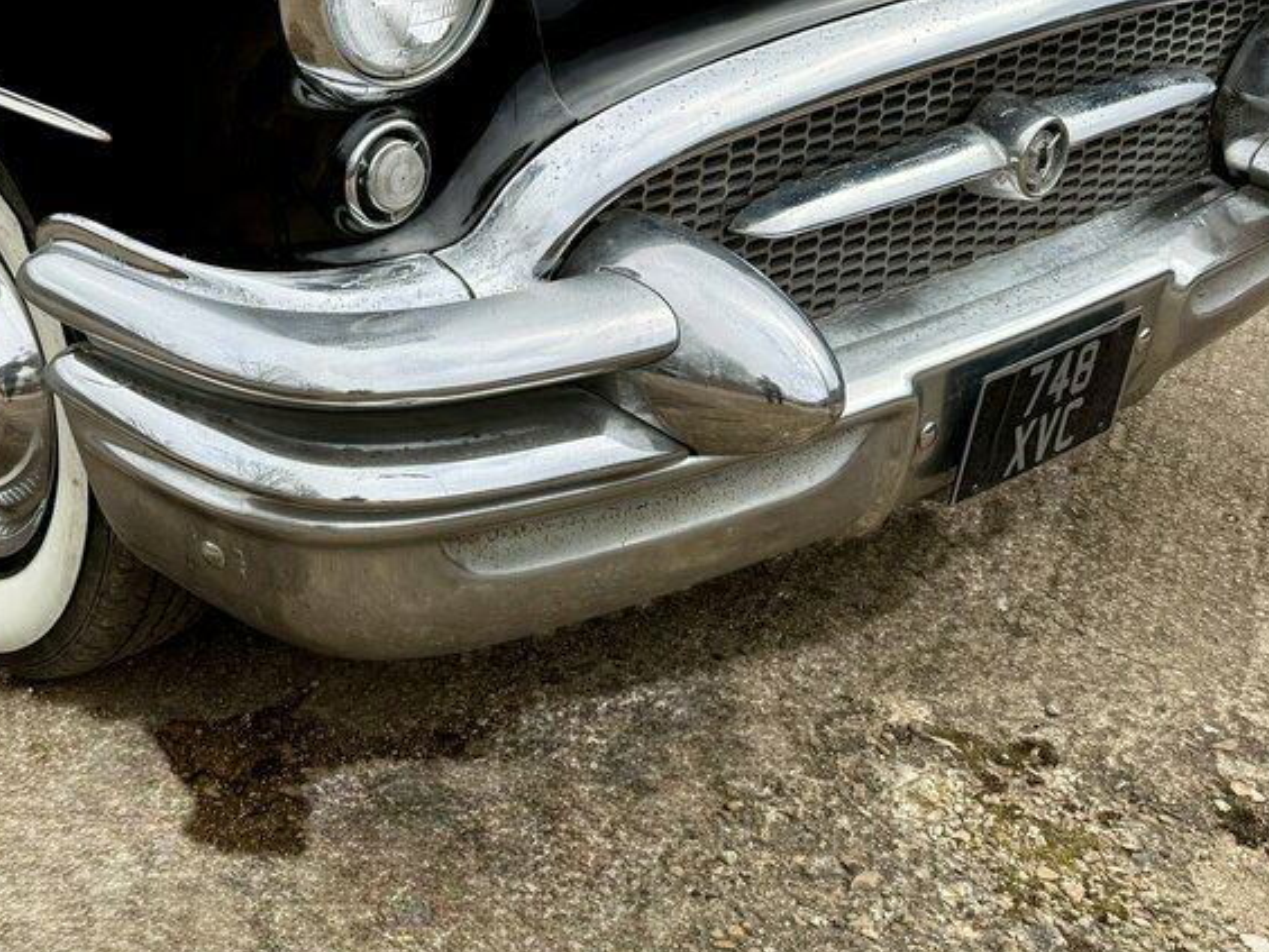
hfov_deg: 36.1
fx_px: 1870
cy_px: 18
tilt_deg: -14.9
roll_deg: +0.8
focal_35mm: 51
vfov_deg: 27.1
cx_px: 238
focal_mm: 6.76
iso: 100
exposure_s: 1/649
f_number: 1.78
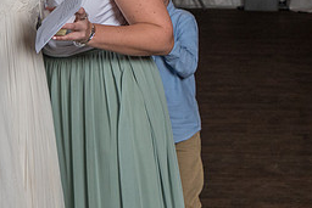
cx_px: 48
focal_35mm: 115
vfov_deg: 11.6
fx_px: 997
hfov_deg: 17.6
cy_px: -57
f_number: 5
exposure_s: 1/200
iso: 2000
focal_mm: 35
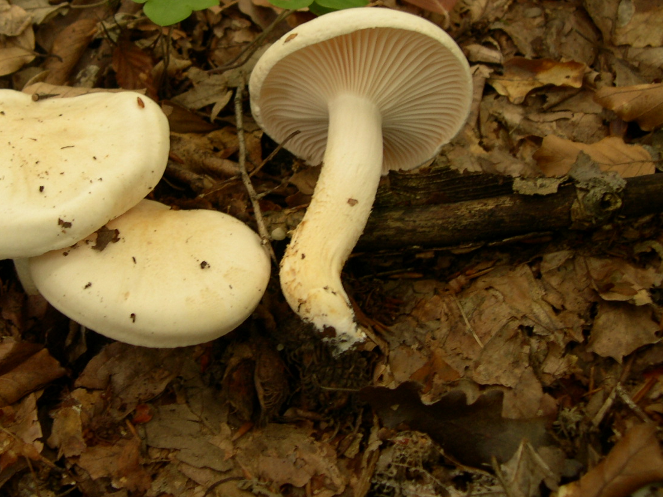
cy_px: 186
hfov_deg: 34.6
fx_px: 1054
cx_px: 213
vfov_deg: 26.5
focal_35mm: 55
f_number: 2.8
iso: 100
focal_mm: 8
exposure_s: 1/15.2
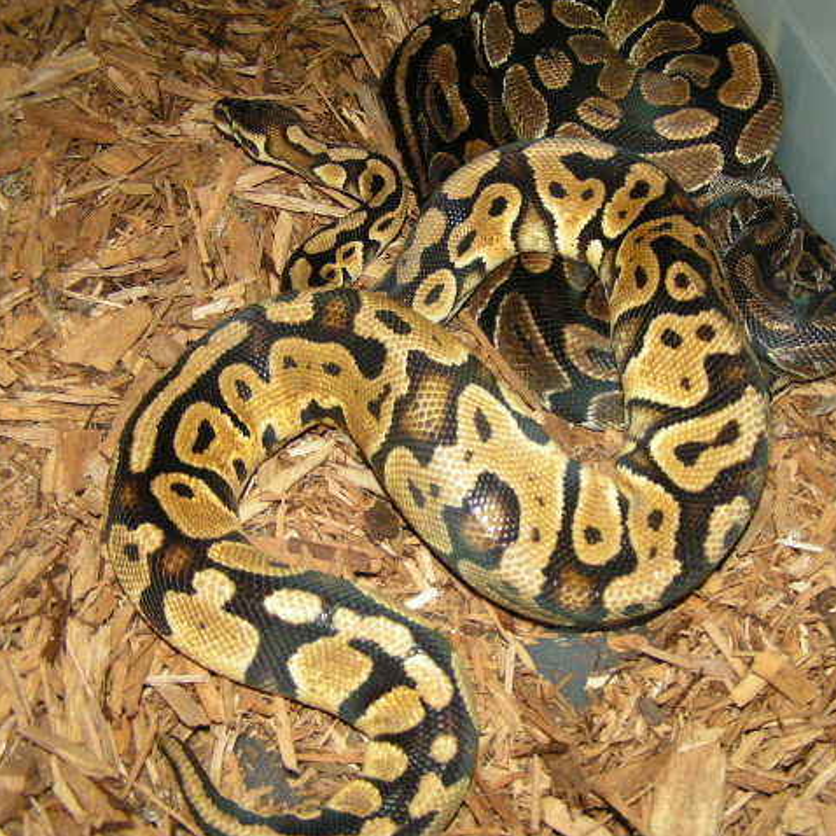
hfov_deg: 37.2
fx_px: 1230
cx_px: 544
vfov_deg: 37.6
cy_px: 418
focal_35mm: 45
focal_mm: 6.3
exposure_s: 1/40
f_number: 2.8
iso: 200
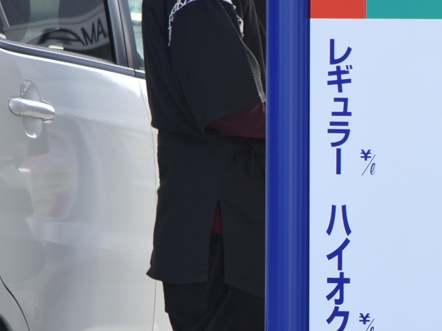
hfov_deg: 2.2
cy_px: 204
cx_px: 517
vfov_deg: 1.6
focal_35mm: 903
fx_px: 11528
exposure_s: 1/400
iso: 400
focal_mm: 300
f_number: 6.3
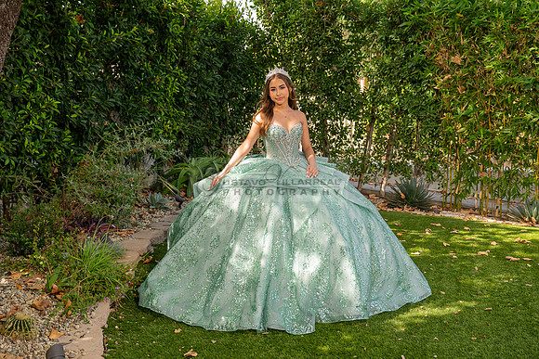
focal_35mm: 38
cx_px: 270
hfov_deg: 50.7
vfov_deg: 35.1
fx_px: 569
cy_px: 180
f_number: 5.6
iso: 200
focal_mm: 38
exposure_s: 1/200
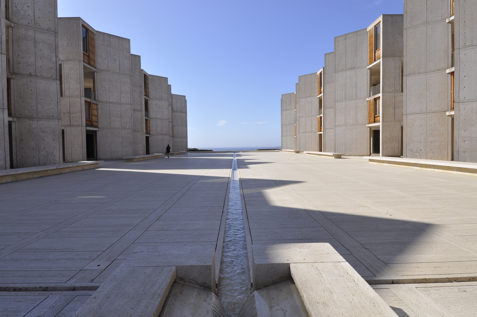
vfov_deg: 59.4
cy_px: 158
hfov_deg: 81.3
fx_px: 278
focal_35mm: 21
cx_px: 238
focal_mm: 14
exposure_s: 1/400
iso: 200
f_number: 10
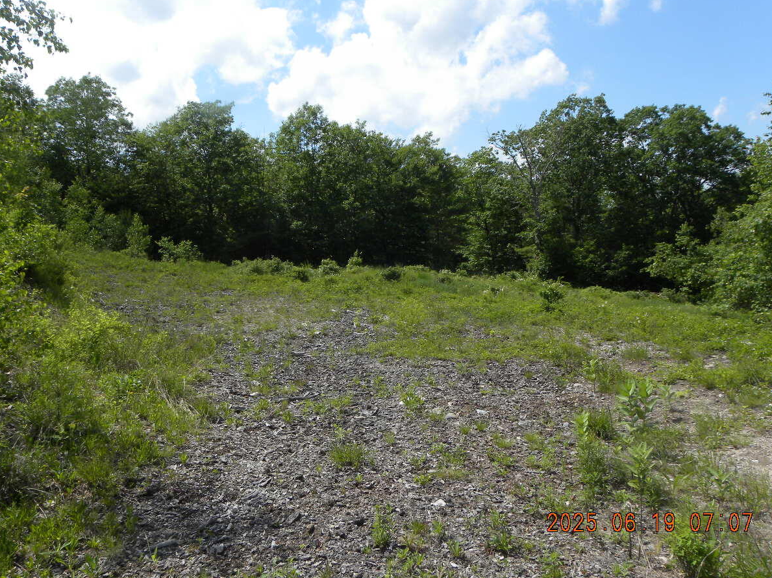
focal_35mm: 28
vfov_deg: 49.7
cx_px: 386
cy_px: 276
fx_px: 624
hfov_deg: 63.5
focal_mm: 4.6
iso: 64
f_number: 5.6
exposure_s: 1/304
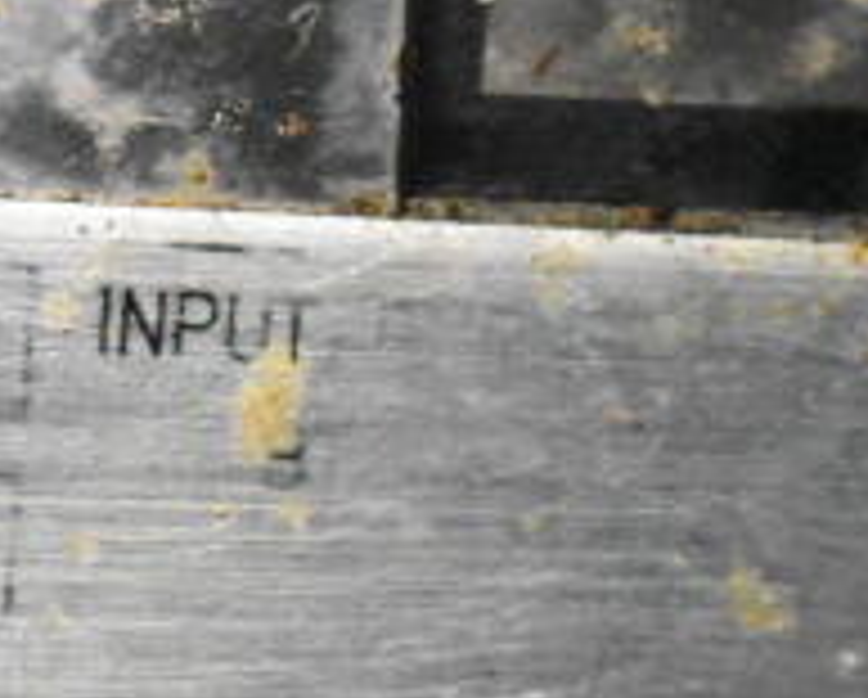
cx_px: -400
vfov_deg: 6.3
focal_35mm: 244
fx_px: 6290
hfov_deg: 7.8
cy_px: 475
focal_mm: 55
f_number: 5.6
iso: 10000
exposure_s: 1/100
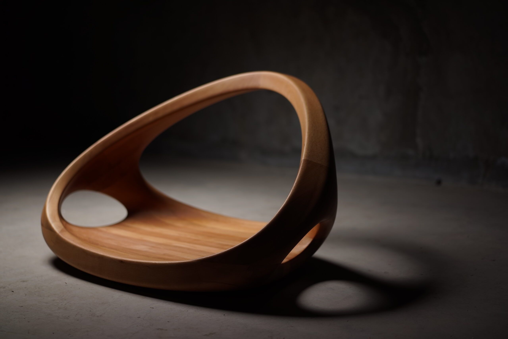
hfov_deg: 36.2
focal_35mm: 55
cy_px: 170
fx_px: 776
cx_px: 254
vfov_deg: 24.6
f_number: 1.8
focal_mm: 55
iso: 100
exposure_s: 1/80
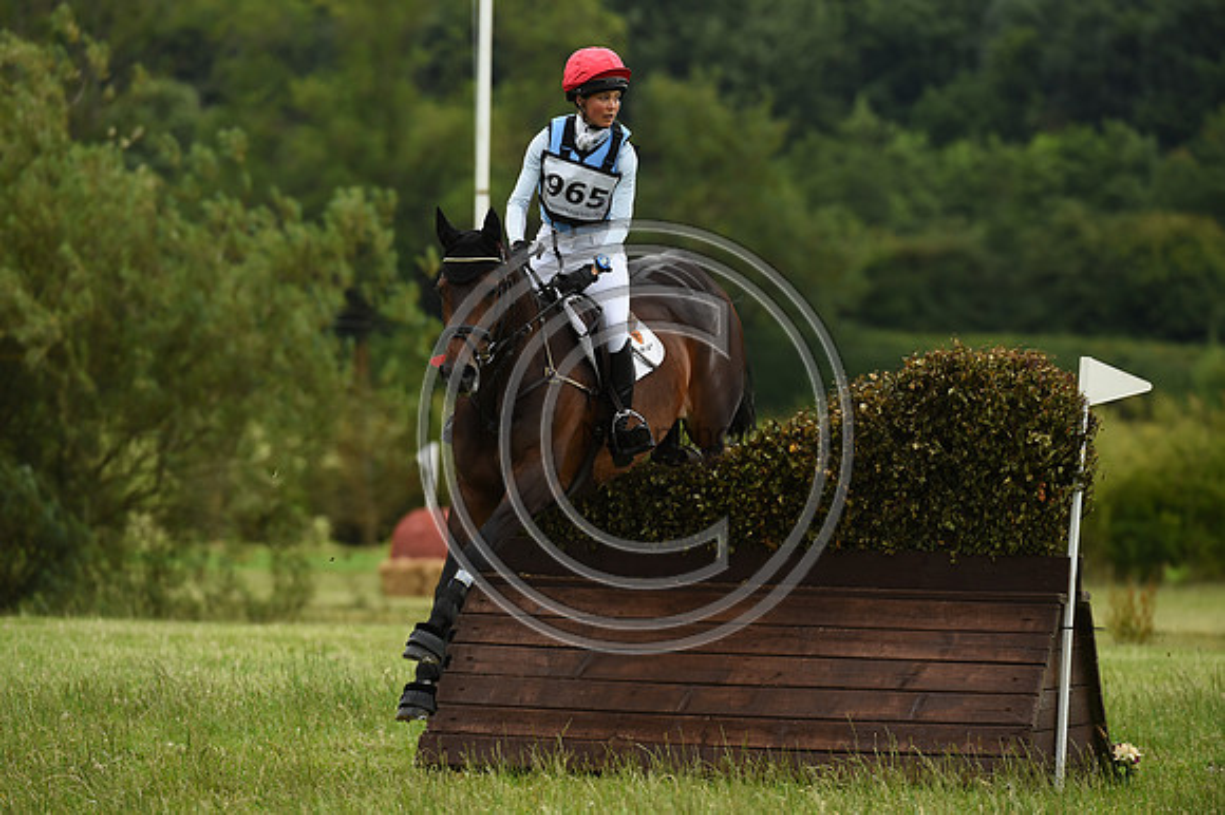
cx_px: 612
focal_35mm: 330
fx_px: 11222
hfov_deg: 6.2
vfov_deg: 4.2
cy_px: 408
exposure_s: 1/1250
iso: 720
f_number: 5.6
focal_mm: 330
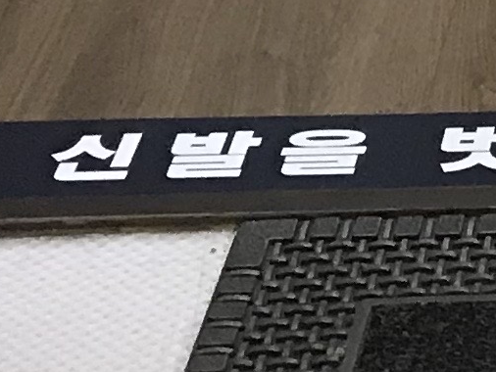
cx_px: 1351
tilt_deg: -13.8
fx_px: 3197
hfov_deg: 7.9
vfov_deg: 6.0
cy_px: -909
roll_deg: -1.9
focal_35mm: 223
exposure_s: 1/20
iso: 40
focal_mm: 3.99
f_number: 1.8
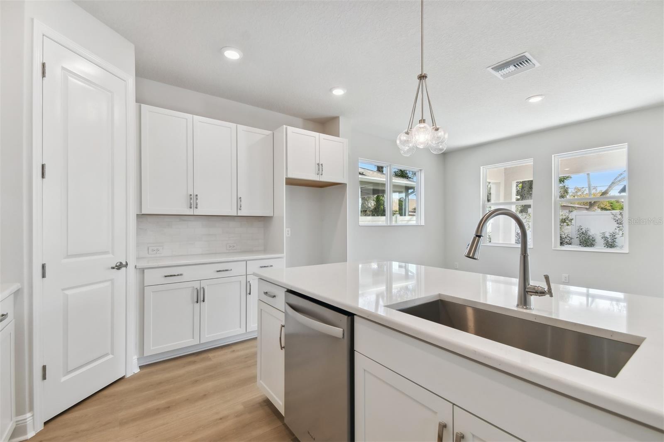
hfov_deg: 100.4
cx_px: 332
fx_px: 277
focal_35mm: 15
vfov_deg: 77.3
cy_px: 221
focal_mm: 10
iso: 100
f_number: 7.1
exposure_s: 1/40
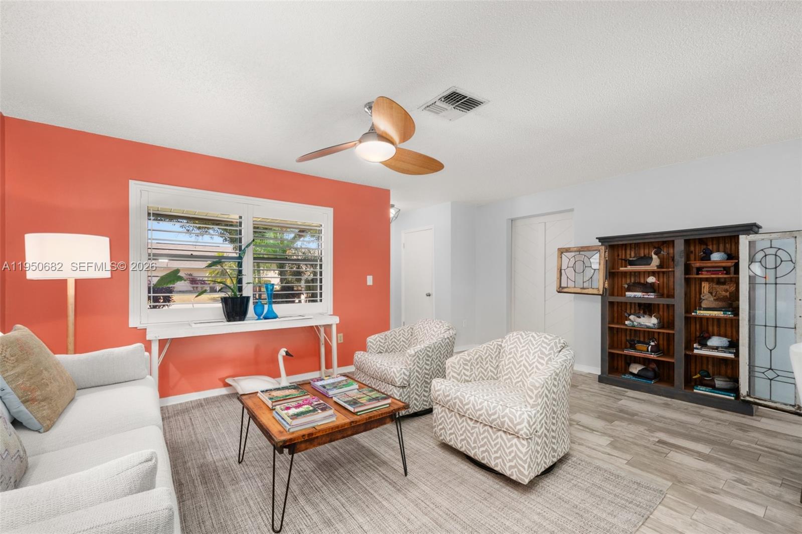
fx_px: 312
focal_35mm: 14
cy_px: 267
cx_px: 401
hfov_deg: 104.3
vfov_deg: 81.2
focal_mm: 14
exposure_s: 1/1.67
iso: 400
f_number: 11
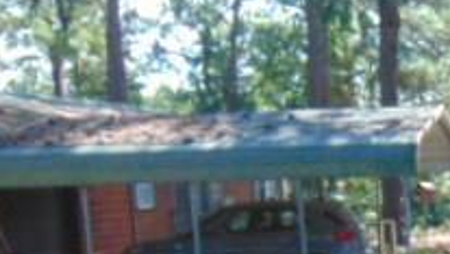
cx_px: 643
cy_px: 336
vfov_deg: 10.7
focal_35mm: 111
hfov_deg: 17.6
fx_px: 1326
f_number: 3.2
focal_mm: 5.8
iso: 400
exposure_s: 1/640
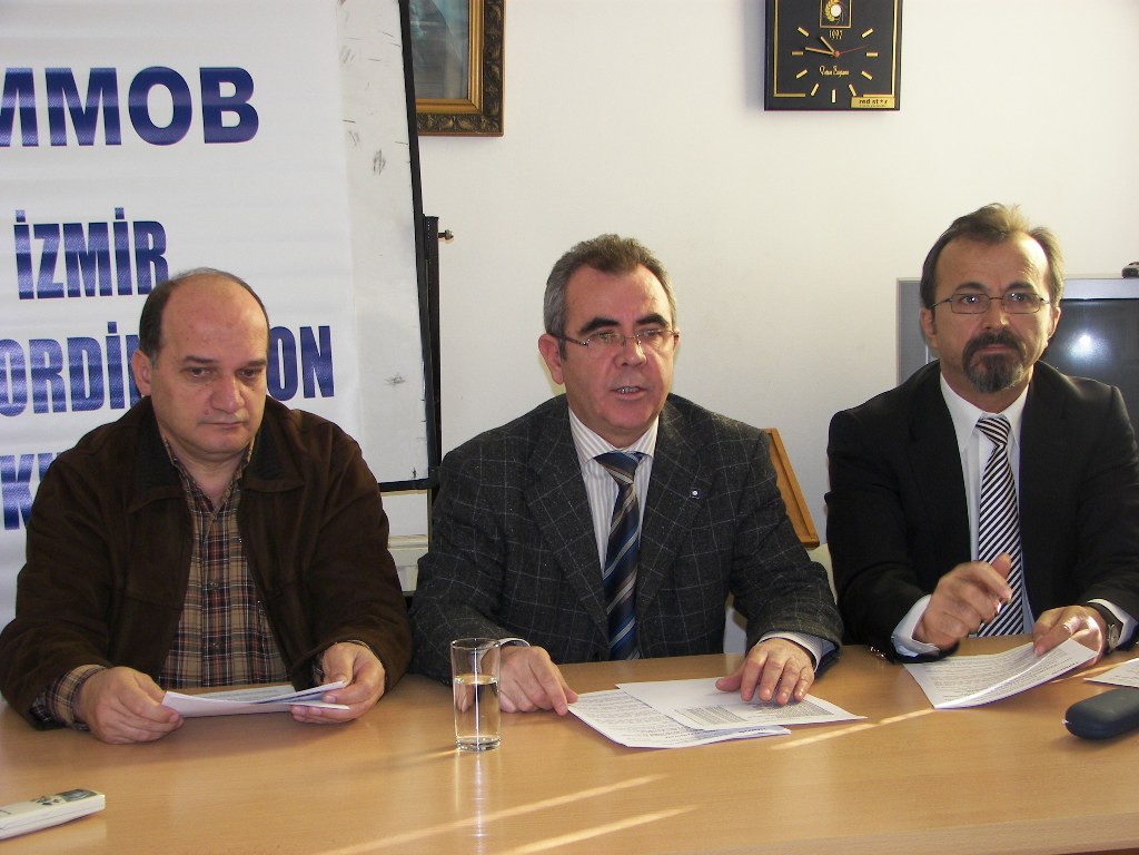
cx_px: 570
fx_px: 2040
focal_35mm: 62
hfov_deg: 31.2
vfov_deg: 23.7
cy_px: 428
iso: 64
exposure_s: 1/30
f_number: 2.8
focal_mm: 10.3
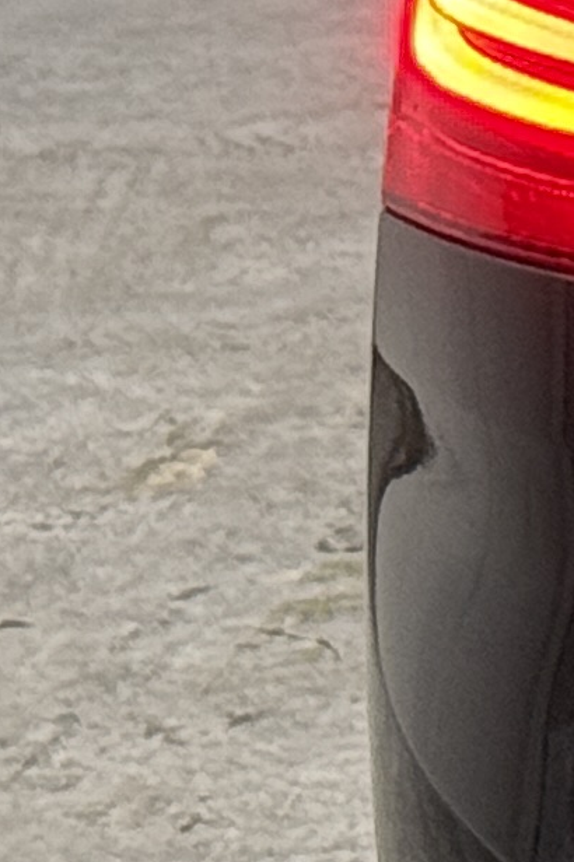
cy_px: 10
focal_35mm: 327
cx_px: 2299
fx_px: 7829
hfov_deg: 3.9
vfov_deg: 6.3
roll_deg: -0.1
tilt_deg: -10.6
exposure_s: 1/60
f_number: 1.78
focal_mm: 6.76
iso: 160
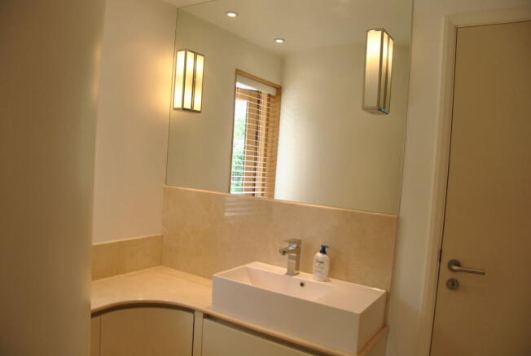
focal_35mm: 27
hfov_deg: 67.3
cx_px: 266
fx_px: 399
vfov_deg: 48.1
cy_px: 178
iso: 200
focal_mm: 18
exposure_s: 1/100
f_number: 5
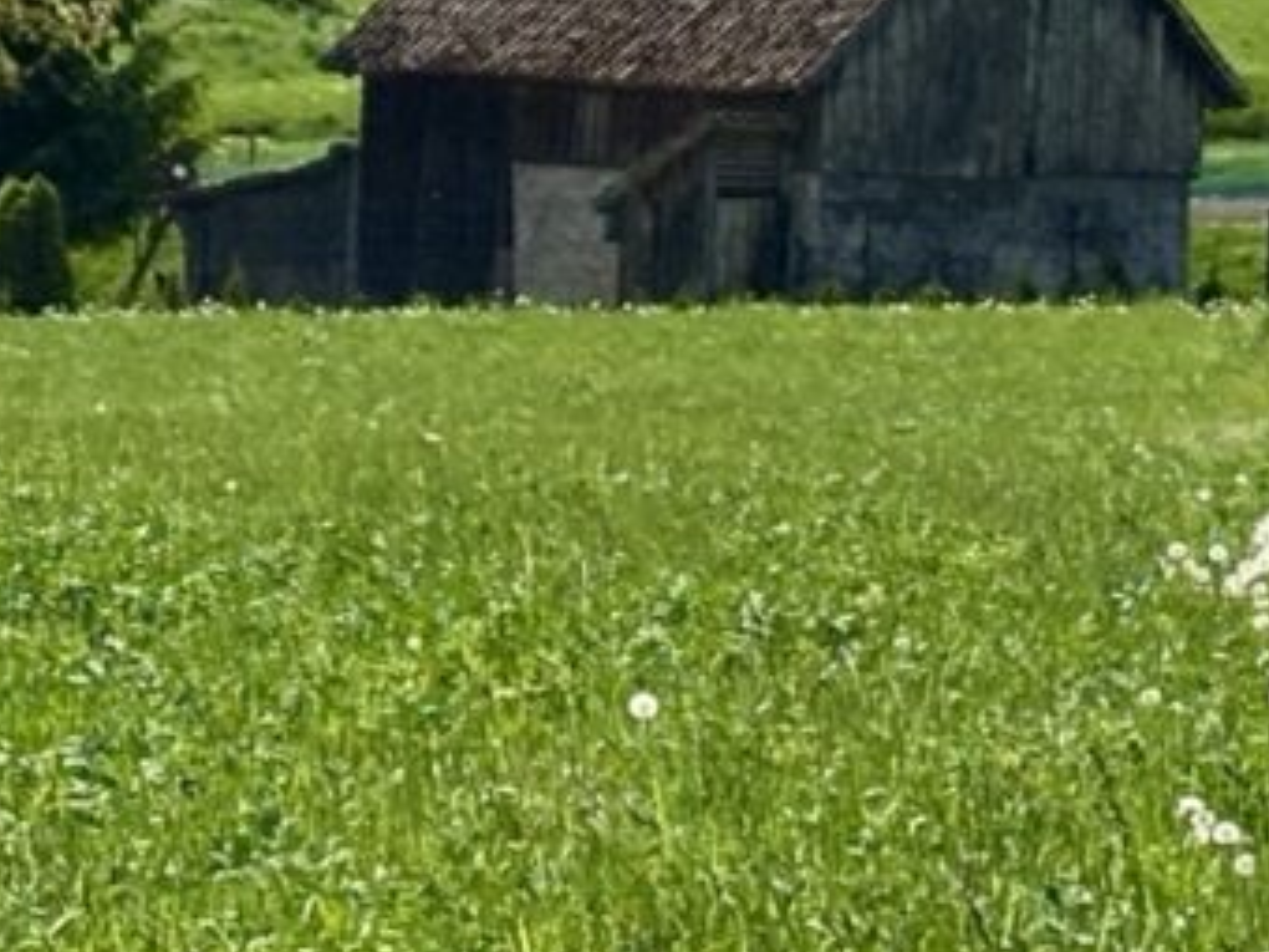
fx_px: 8982
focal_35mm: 245
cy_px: -161
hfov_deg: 8.0
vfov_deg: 6.0
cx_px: 1612
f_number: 1.6
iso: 32
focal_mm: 5.96
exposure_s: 1/4425
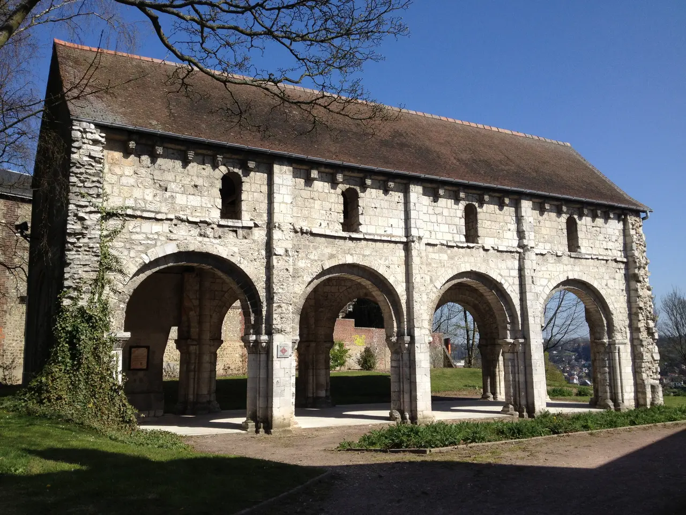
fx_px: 694
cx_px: 343
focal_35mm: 35
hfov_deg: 52.6
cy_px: 258
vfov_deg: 40.7
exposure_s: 1/2123
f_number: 2.4
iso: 64
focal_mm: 4.28
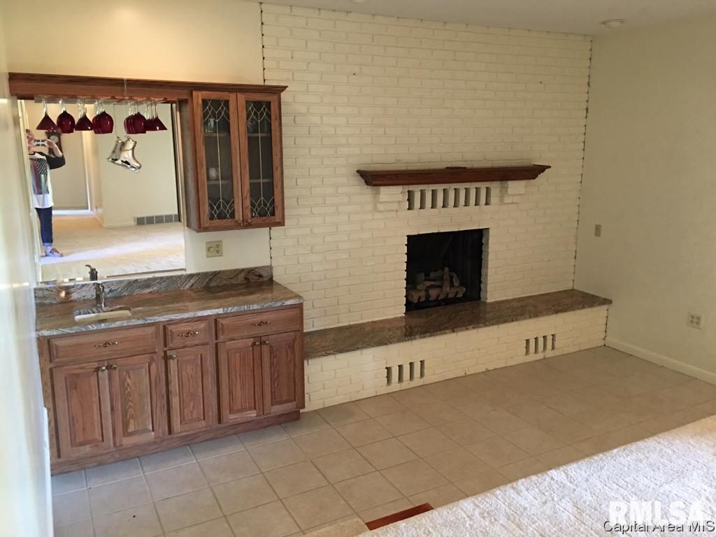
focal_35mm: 29
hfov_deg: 61.7
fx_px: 600
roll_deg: -0.4
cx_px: 358
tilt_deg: -10.6
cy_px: 268
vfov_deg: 48.2
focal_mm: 4.15
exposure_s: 1/4
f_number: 2.2
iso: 50
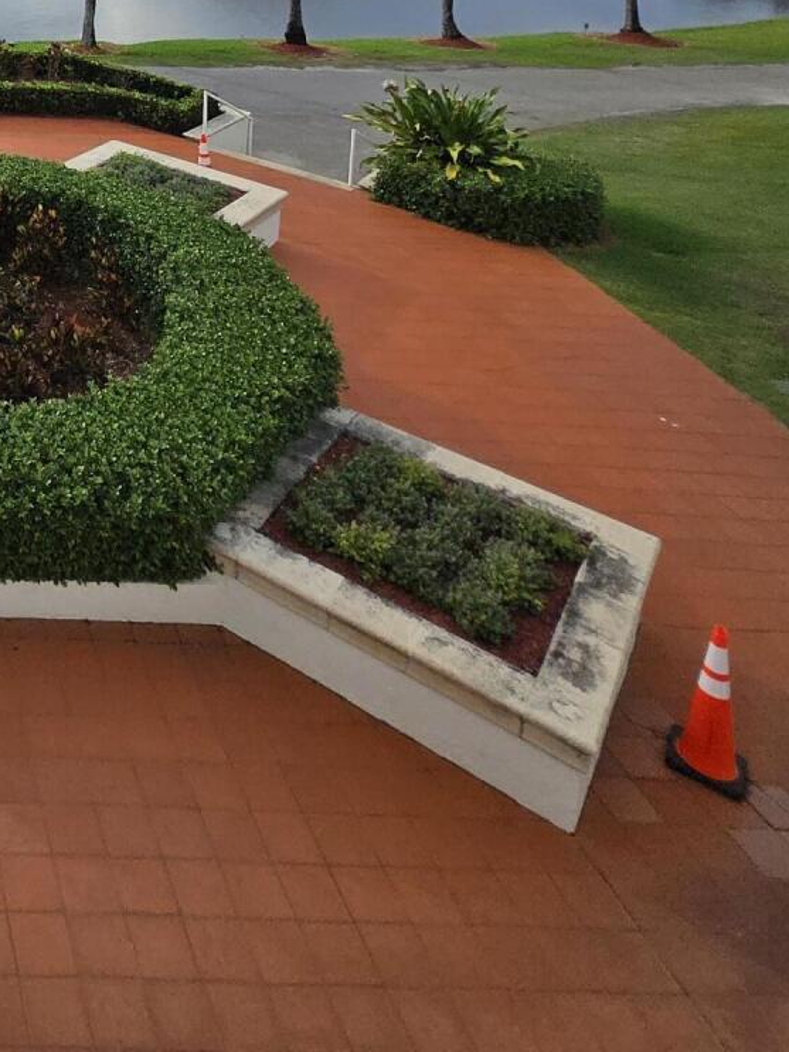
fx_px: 1064
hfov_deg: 32.0
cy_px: -115
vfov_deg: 41.5
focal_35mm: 35
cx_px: -210
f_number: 2.2
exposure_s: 1/1864
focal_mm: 1.7
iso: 25
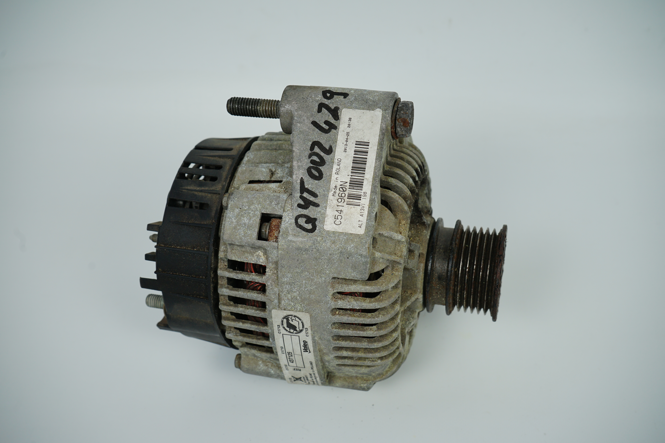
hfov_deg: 49.6
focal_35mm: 39
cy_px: 222
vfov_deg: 34.2
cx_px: 332
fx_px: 720
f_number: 7.1
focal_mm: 39
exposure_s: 1/200
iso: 200
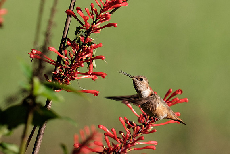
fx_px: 4987
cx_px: 82
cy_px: 60
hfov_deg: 2.6
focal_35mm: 780
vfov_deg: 1.8
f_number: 4.8
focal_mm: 200
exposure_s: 1/1600
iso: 200
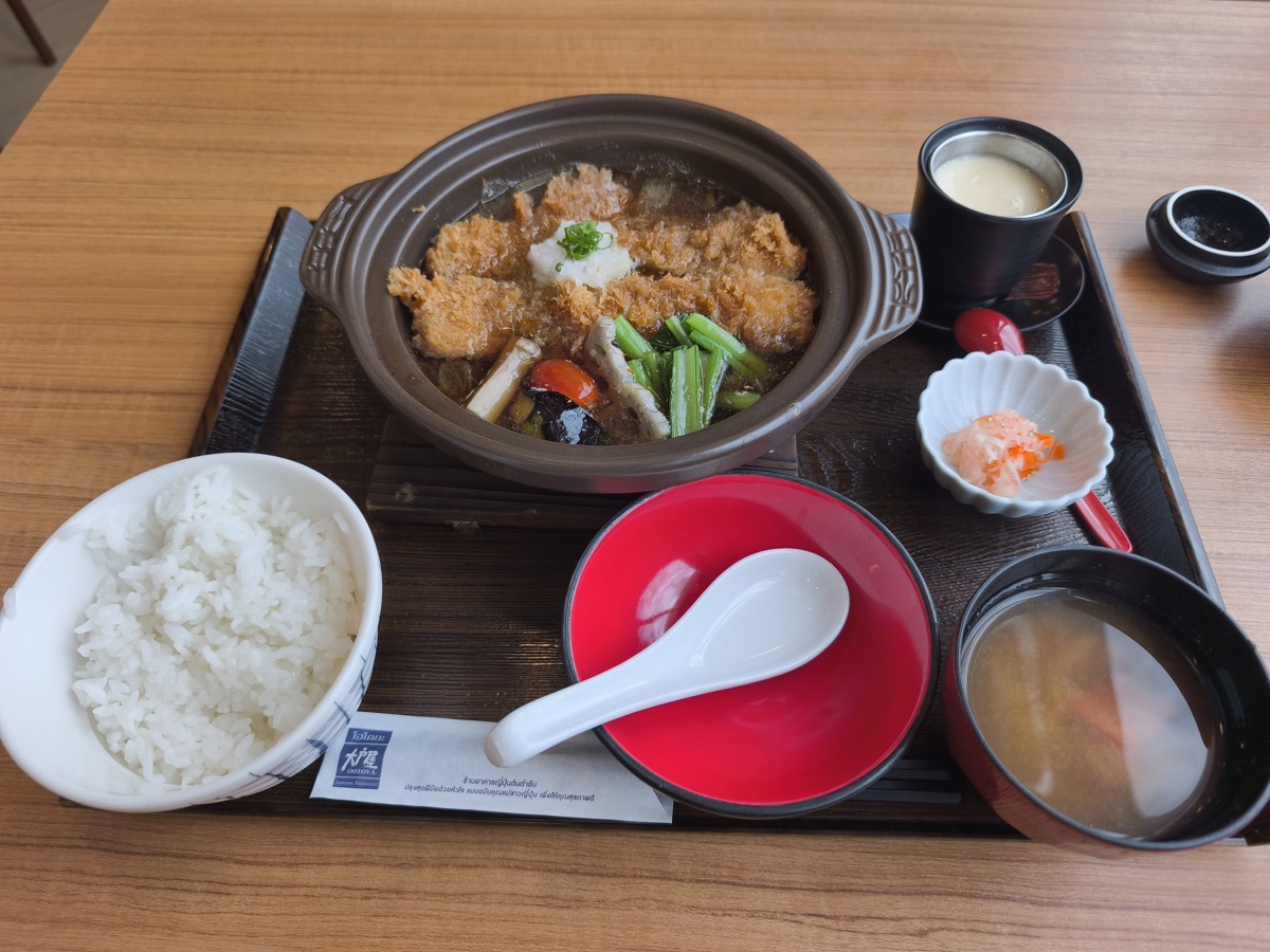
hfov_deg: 73.9
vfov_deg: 58.9
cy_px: 476
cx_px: 635
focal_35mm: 23
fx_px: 844
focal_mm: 6.57
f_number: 1.6
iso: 50
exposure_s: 1/280
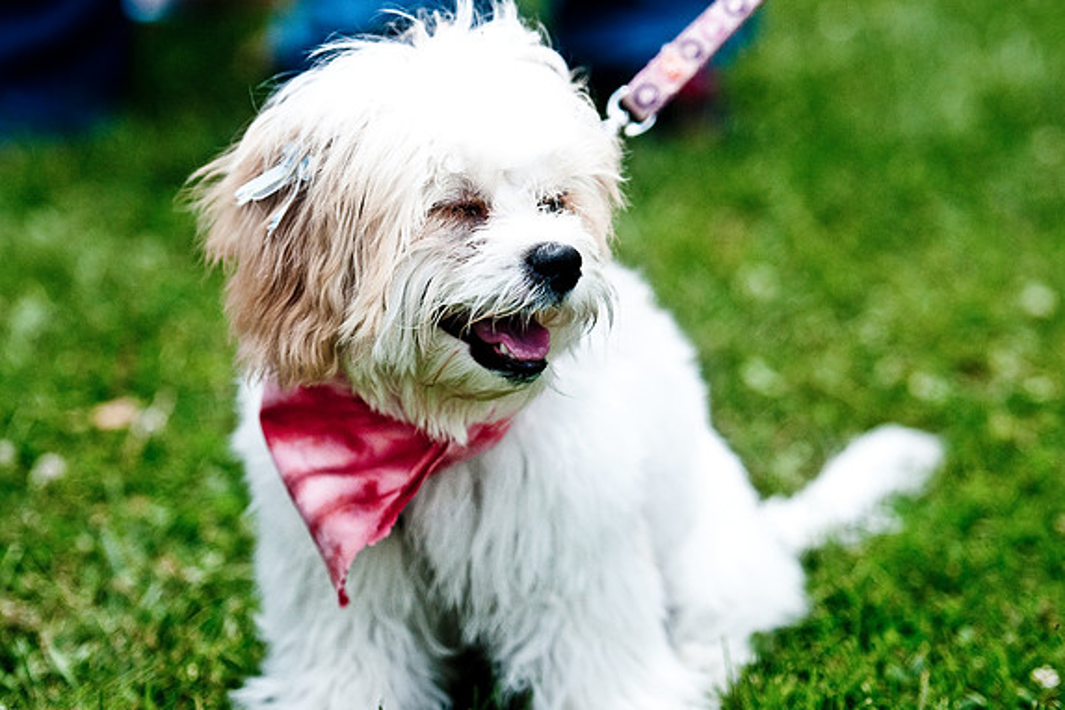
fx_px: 5384
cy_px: 356
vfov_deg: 7.5
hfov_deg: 11.3
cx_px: 533
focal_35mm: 182
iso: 200
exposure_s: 1/2500
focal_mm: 120
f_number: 2.8
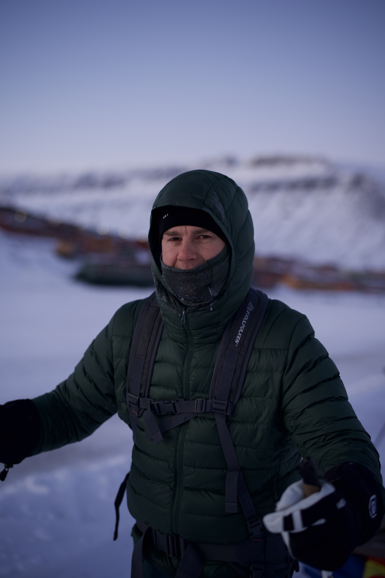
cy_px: 289
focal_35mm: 50
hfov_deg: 27.0
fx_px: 802
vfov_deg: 39.6
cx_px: 192
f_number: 1.6
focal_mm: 50
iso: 500
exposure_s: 1/640
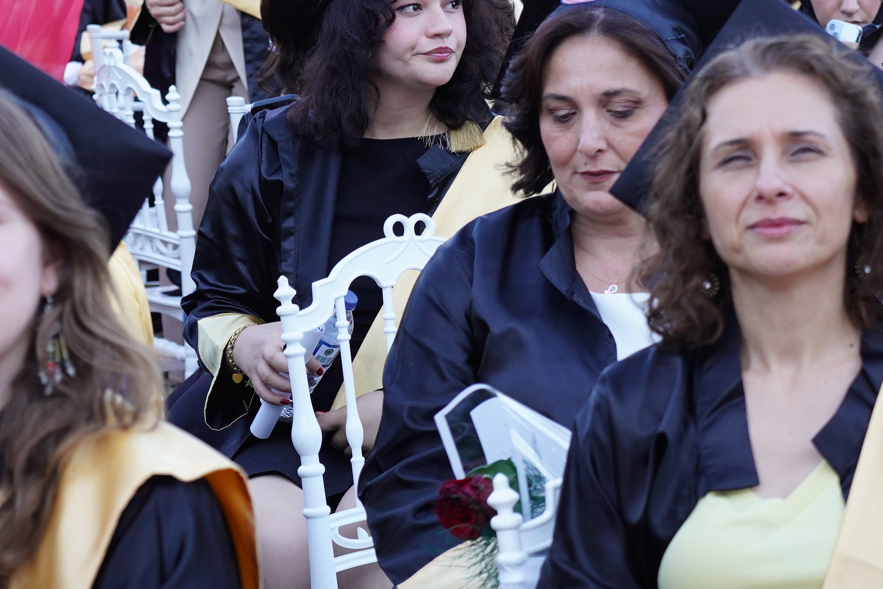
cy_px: 376
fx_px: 3752
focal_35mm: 153
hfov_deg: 13.3
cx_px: 164
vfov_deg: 9.0
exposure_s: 1/500
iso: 400
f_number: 4
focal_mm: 49
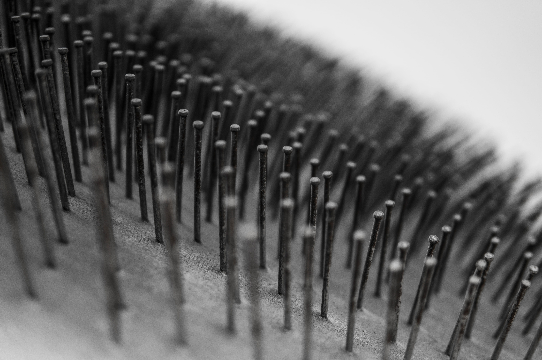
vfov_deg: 29.8
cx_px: 271
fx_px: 677
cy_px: 180
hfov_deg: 43.6
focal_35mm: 45
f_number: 1.4
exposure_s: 1/320
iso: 200
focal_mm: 30
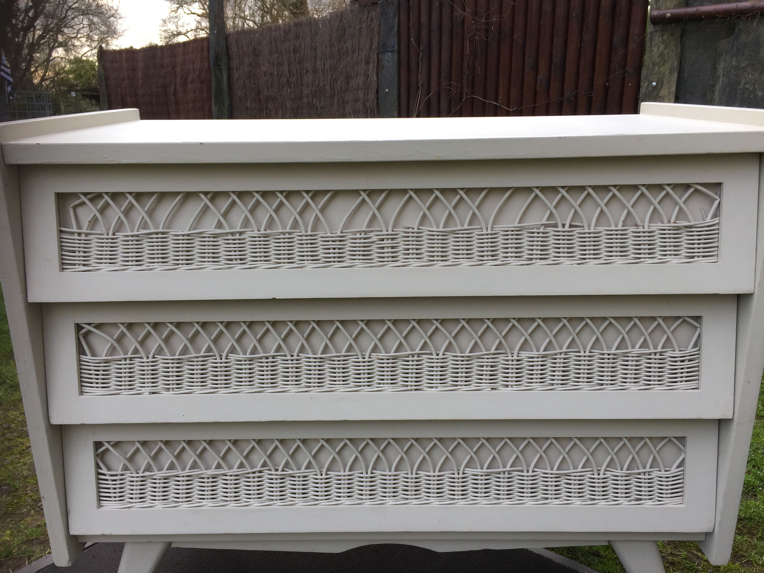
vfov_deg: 48.2
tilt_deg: -16.7
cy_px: 286
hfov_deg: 61.7
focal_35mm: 29
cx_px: 382
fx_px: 640
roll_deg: -0.2
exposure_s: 1/234
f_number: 2.2
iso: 32
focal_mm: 4.15
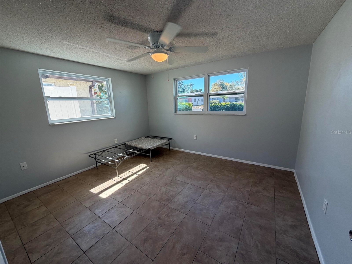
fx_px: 142
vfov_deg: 85.7
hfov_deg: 102.1
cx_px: 176
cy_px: 132
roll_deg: +2.0
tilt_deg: -11.3
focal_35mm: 14
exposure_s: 1/121
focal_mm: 2.22
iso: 64
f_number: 2.2
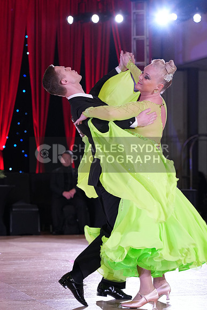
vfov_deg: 19.5
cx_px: 104
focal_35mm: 105
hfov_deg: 13.0
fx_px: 905
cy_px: 155
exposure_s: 1/250
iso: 2500
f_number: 4.5
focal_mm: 105
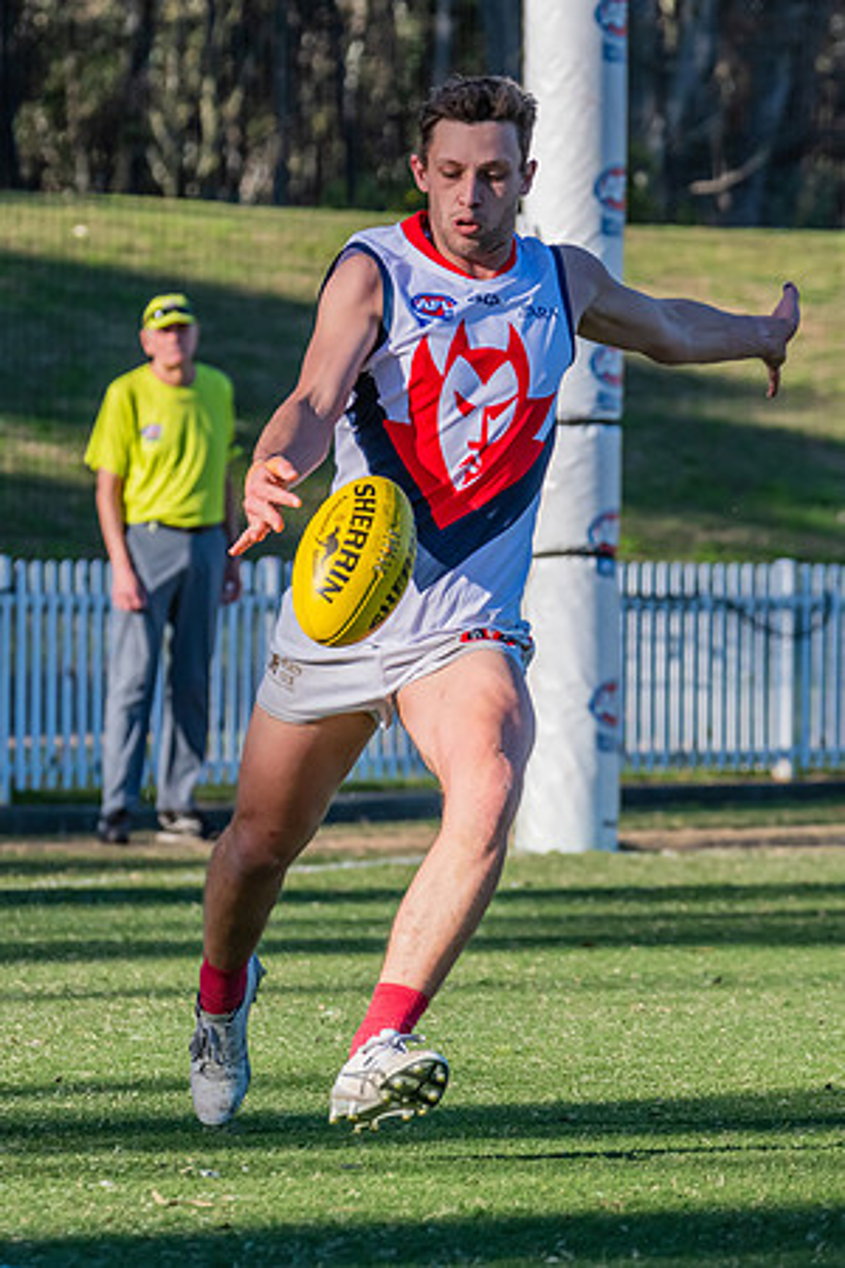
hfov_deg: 3.5
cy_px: 646
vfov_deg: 5.2
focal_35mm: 396
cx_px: 553
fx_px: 13931
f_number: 10
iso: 800
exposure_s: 1/1600
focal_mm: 250
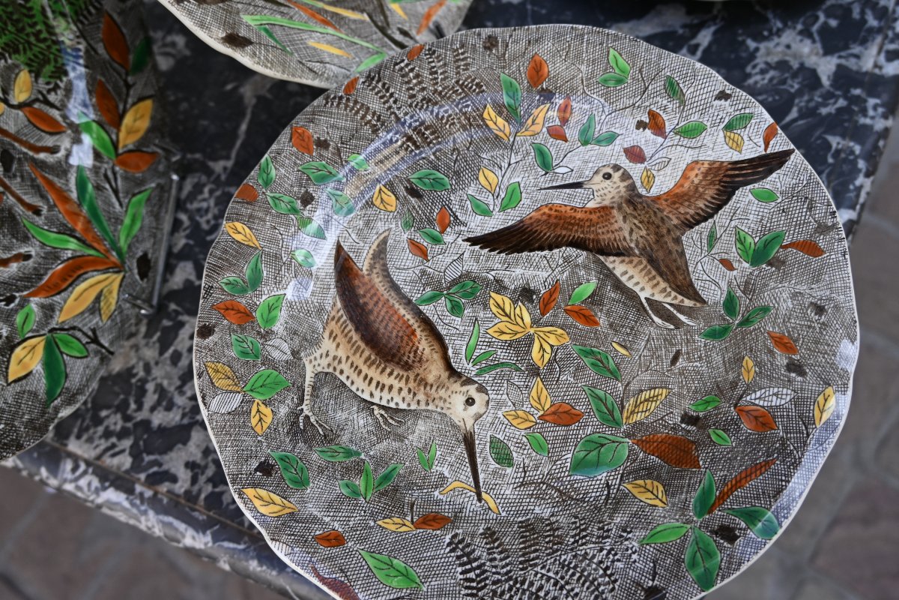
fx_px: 880
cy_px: 300
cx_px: 450
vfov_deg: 37.6
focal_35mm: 35
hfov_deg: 54.1
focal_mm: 23.5
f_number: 4.5
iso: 200
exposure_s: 1/250
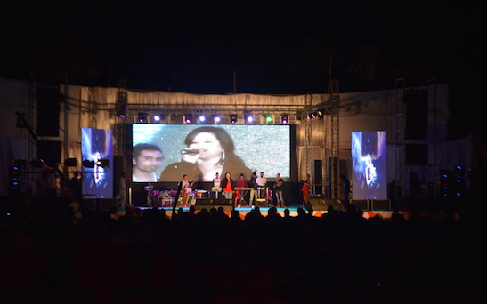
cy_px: 152
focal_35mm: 80
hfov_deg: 25.8
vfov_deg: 16.3
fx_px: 1062
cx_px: 243
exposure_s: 1/60
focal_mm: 52
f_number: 4.8
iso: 900
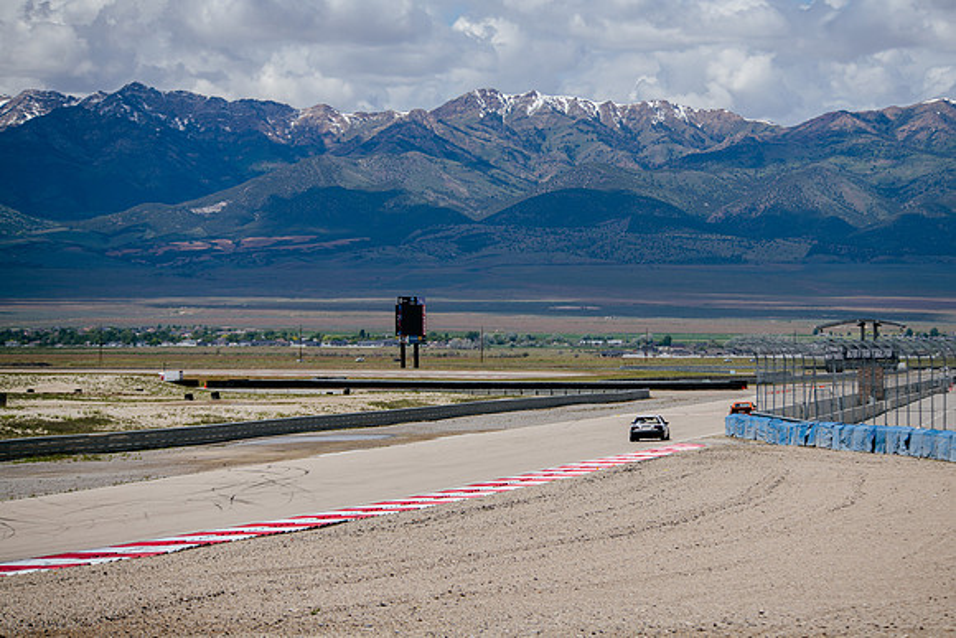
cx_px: 516
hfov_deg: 12.3
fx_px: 4443
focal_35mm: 167
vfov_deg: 8.2
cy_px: 319
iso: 31
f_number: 5.6
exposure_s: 1/400
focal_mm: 155
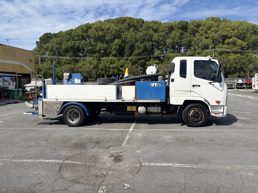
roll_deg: +0.8
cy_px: 96
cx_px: 129
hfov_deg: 67.3
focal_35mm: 26
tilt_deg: -4.0
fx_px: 194
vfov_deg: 53.1
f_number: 1.6
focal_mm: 5.96
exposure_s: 1/7813
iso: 64
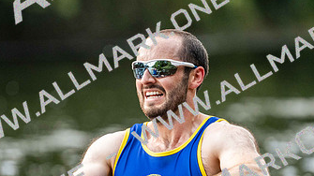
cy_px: 161
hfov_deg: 3.0
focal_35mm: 726
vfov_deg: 1.7
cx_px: 63
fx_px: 6041
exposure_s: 1/2500
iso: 2000
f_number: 4.5
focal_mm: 400
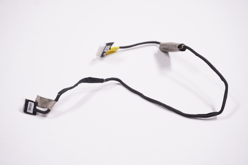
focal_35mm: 39
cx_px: 124
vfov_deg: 34.1
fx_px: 268
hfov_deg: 49.6
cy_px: 82
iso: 400
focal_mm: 26
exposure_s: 1/250
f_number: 5.6
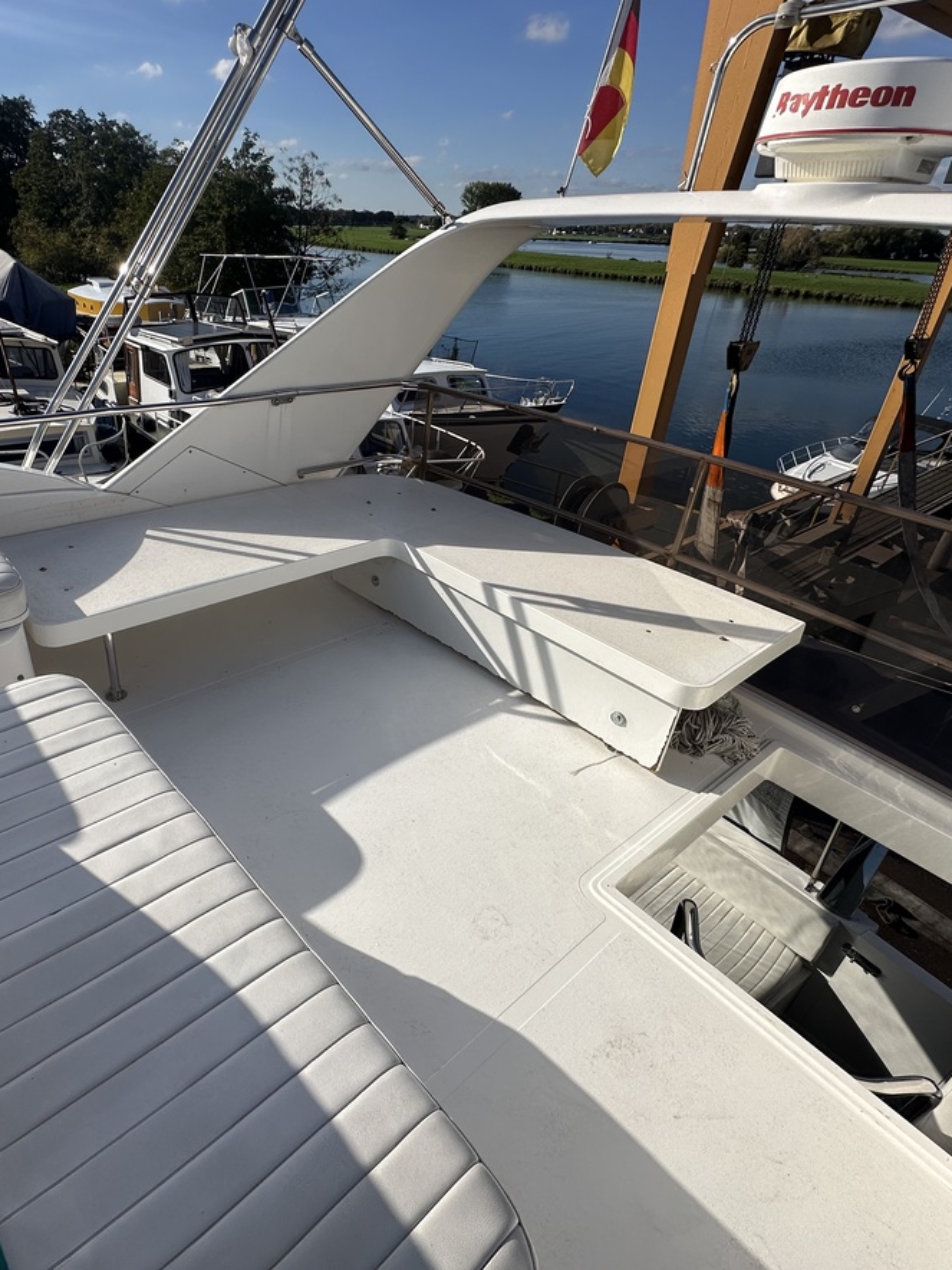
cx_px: 352
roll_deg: -2.2
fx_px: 697
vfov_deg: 84.7
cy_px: 625
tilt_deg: -30.1
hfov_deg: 67.5
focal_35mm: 19
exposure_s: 1/4464
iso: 50
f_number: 2.2
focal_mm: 2.22
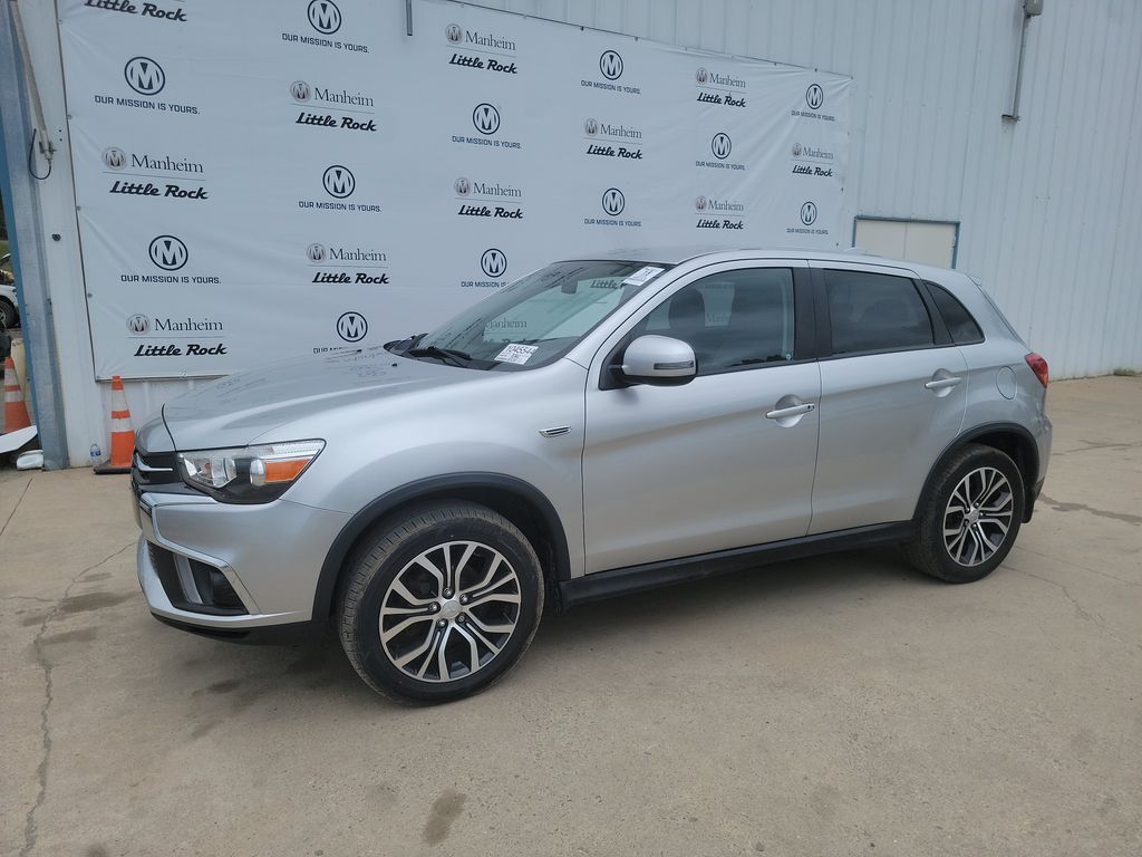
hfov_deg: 71.6
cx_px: 571
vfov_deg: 56.8
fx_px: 792
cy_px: 428
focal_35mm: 24
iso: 50
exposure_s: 1/1160
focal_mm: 6.7
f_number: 1.8
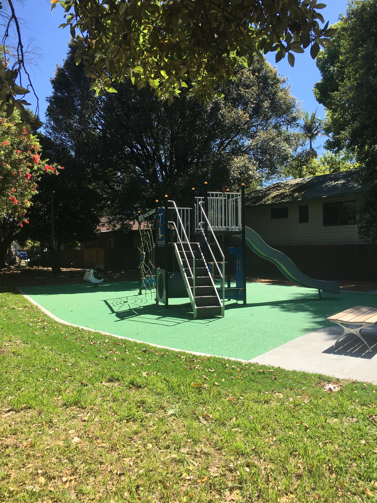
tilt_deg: +1.3
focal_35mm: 29
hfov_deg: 48.2
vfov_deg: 61.7
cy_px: 252
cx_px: 188
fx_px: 421
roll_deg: +1.0
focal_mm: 4.15
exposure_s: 1/1012
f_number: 2.2
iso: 25
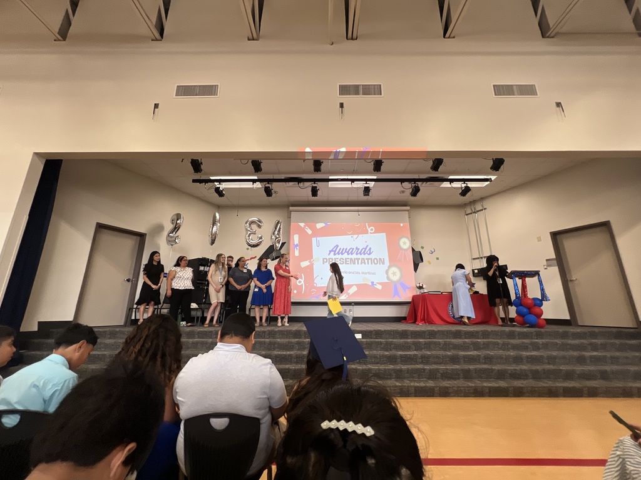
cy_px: 240
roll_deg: +0.2
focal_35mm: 13
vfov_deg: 89.9
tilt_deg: +15.1
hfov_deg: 106.2
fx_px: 241
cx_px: 320
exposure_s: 1/99
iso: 160
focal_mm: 1.57
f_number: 1.8
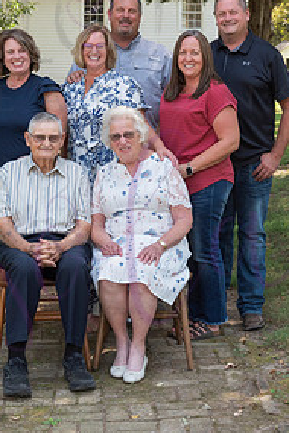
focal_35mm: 79
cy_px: 152
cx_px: 96
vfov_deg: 25.6
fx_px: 951
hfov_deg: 17.2
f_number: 10
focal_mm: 50
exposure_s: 1/200
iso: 500
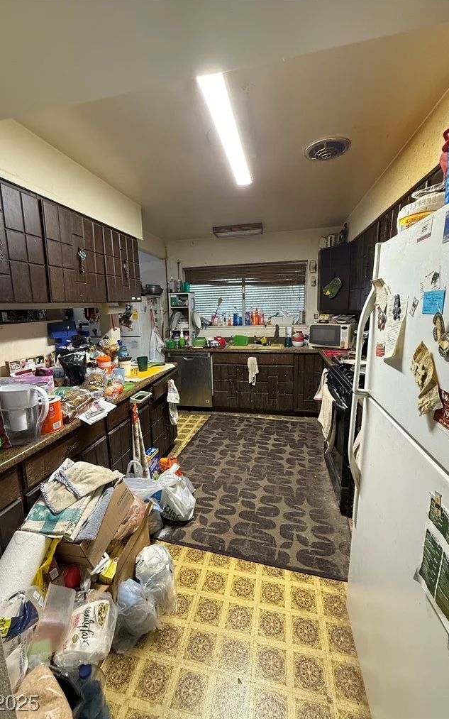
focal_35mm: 15
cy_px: 360
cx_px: 216
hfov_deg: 74.8
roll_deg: +1.7
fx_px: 294
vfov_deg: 101.5
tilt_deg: -8.3
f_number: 2.2
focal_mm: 2.22
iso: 500
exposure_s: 1/60
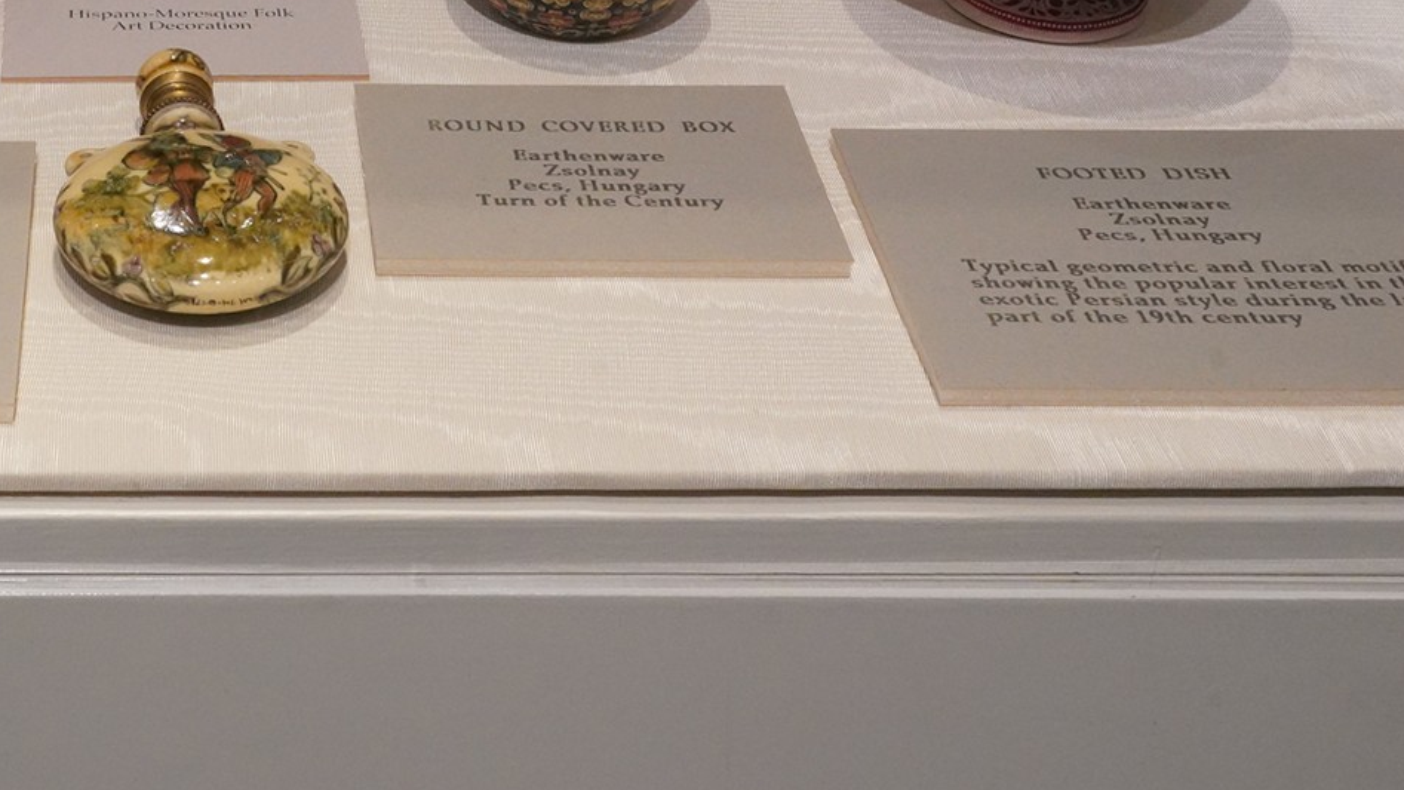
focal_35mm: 73
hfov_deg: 27.8
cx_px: 129
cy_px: -80
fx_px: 2718
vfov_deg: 16.1
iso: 6400
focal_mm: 33
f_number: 16
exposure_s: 1/80
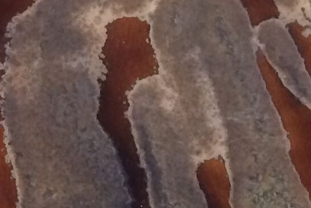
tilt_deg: -80.3
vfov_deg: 7.6
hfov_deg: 10.0
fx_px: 1555
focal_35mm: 180
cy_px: 42
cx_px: -441
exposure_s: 1/33
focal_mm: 4.15
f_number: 2.2
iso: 125
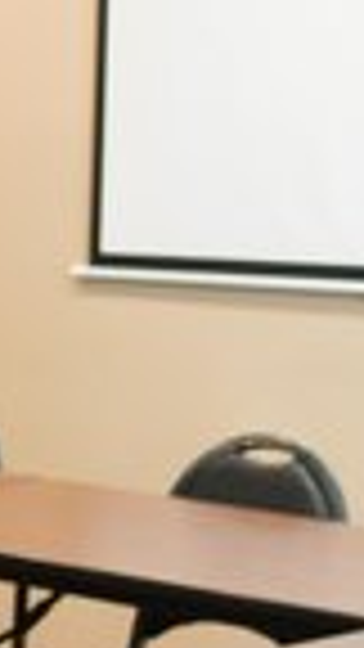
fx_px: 2402
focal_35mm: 140
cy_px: 398
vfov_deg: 15.3
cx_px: -377
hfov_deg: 8.2
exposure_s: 1/100
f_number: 2.5
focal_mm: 24
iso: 640
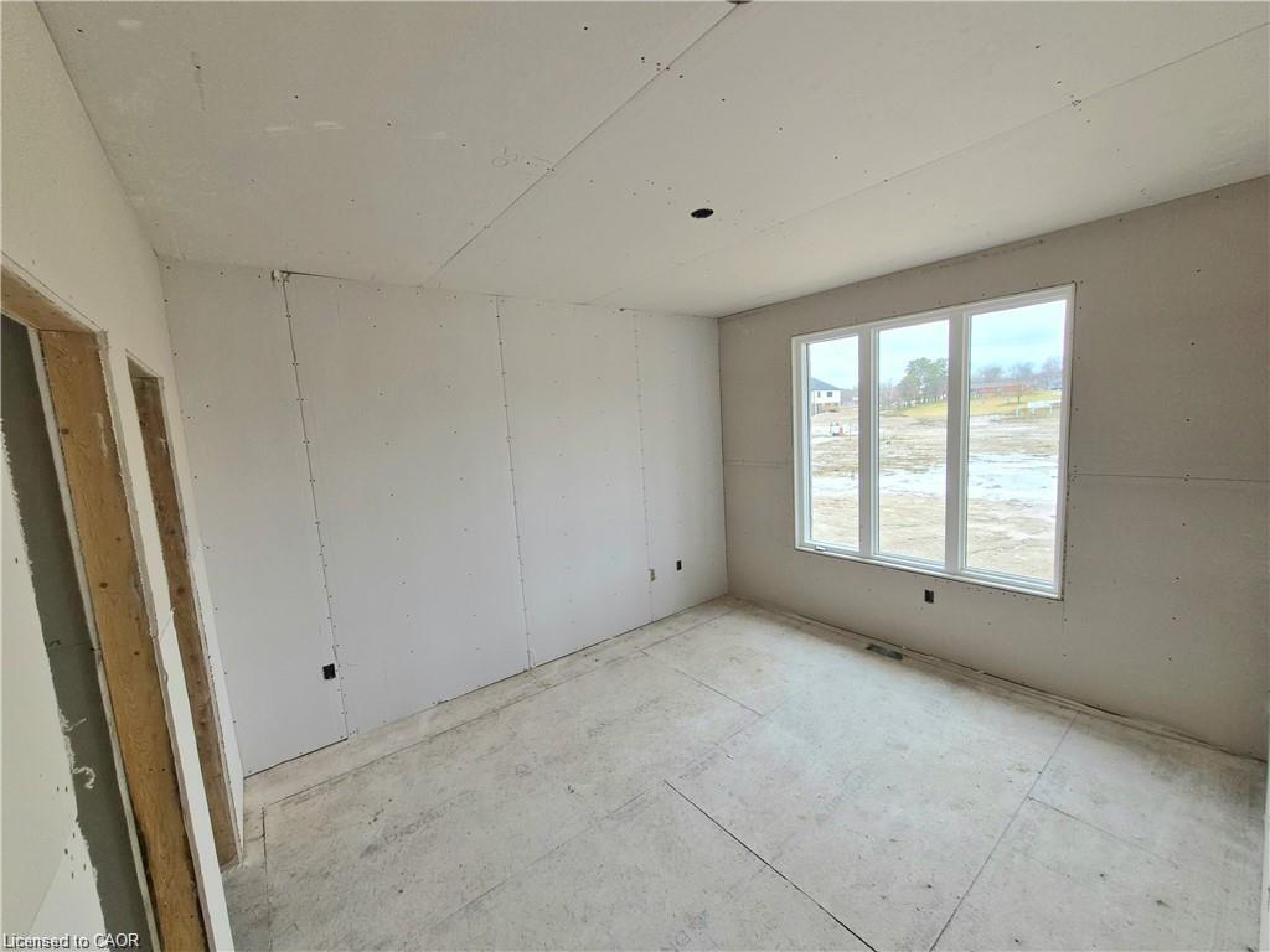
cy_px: 476
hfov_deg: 106.2
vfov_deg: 89.9
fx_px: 477
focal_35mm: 13
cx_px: 635
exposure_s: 1/143
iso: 25
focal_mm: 1.7
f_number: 2.2
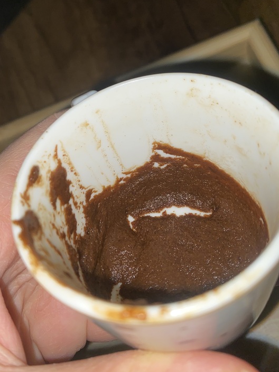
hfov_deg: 41.8
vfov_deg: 53.7
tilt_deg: -60.7
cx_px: 131
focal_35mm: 34
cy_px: 154
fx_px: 365
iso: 32
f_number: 1.8
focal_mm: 4.25
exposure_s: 1/1221
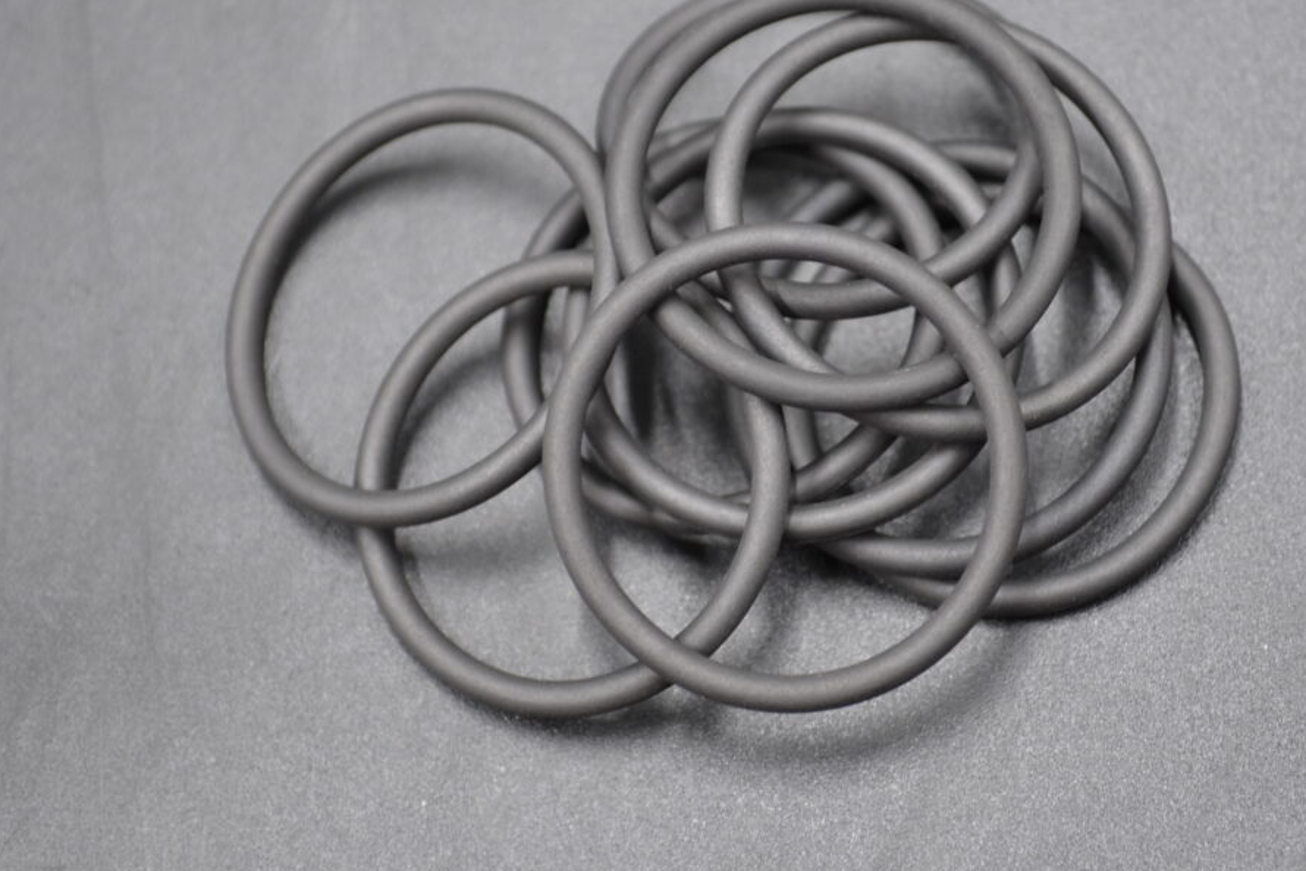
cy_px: 326
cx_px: 767
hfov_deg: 21.9
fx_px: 3375
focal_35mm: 93
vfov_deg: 14.7
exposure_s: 1/20
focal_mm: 46
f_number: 5.3
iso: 400
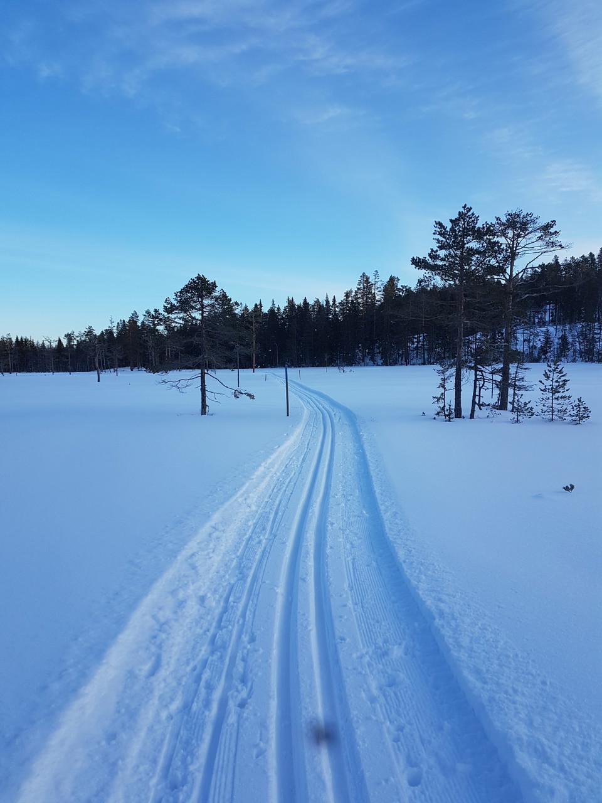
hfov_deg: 53.1
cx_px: 301
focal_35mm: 26
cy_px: 402
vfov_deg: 67.3
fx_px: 603
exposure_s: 1/856
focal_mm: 4.2
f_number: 1.7
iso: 40
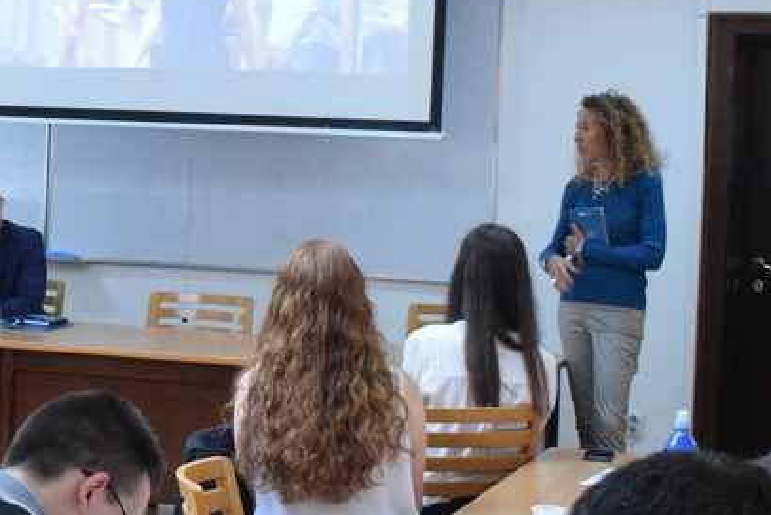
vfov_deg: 12.9
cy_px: 199
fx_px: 2271
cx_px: -93
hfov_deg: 18.5
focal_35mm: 106
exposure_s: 1/125
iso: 2500
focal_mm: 28
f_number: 5.6
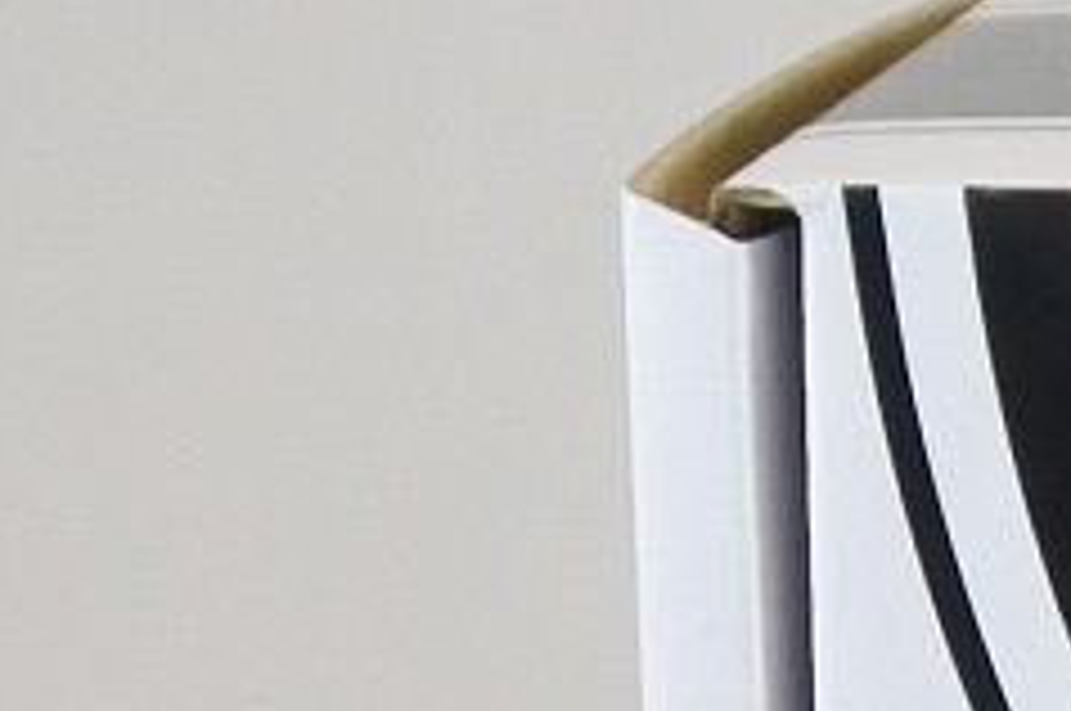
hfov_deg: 5.5
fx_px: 10844
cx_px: 2444
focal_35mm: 365
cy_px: 2300
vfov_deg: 3.6
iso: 560
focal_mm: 18.9
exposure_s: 1/125
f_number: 4.5
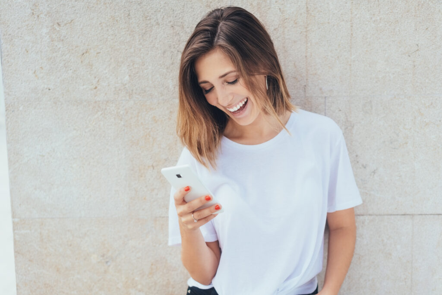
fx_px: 675
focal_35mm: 55
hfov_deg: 36.2
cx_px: 221
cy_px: 148
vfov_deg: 24.6
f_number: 2.5
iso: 100
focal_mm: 55
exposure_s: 1/1000
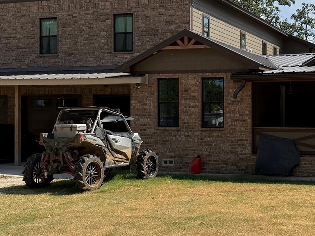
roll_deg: -0.7
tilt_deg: +0.1
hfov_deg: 30.8
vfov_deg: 24.0
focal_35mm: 61
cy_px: 118
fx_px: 555
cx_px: 257
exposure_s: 1/5319
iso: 80
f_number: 1.78
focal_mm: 6.76
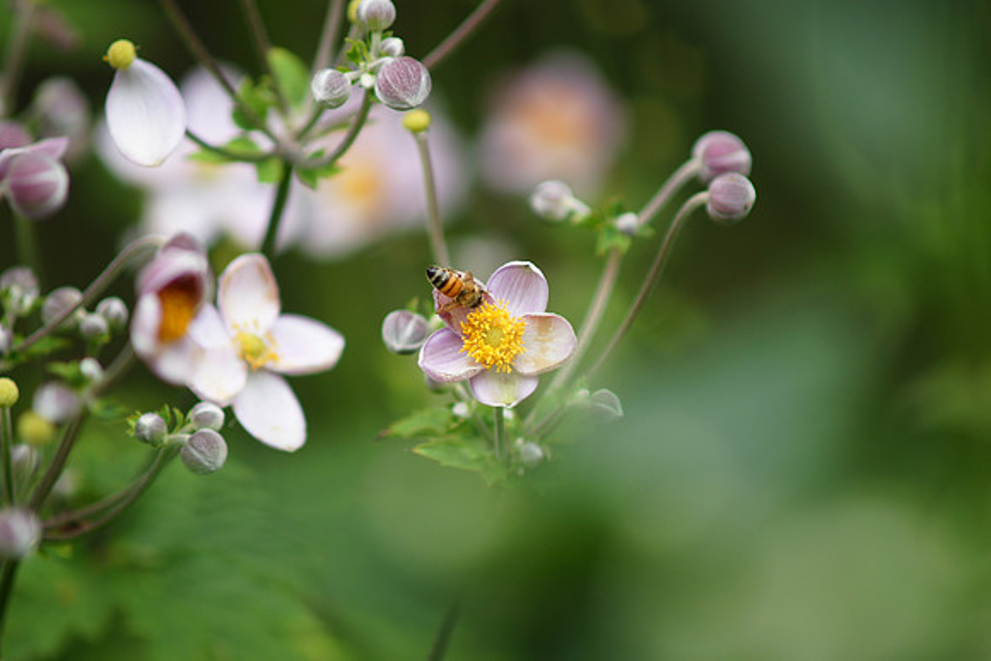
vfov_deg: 4.4
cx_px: 496
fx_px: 8673
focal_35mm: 315
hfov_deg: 6.5
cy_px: 330
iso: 200
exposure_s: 1/200
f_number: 4
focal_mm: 210
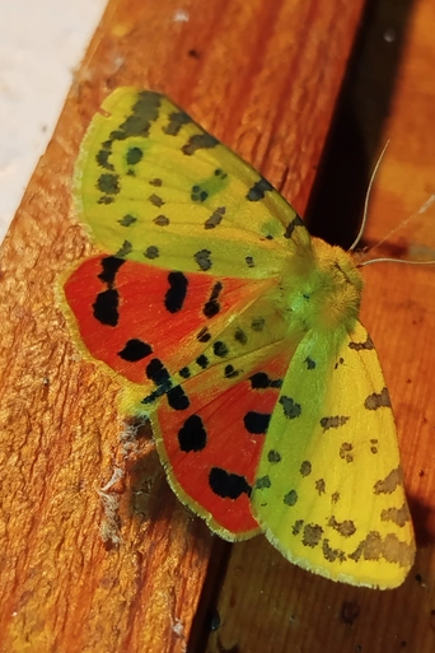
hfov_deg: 18.4
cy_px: 349
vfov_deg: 27.3
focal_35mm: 74
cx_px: 230
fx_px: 1341
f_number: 1.7
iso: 80
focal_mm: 5.31
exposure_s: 1/50
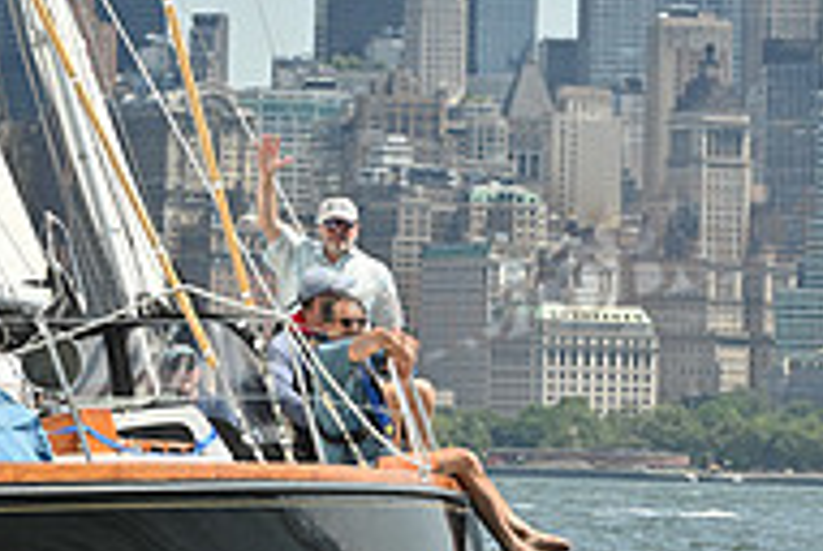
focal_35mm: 303
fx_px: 6938
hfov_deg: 6.8
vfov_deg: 4.5
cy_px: 105
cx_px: 121
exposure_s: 1/1250
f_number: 9
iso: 320
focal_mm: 100
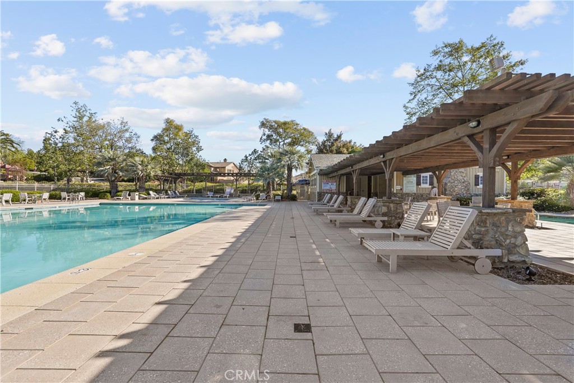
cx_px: 287
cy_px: 192
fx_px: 255
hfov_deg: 96.7
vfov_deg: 73.8
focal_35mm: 16
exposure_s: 1/15
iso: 100
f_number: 10
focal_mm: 16
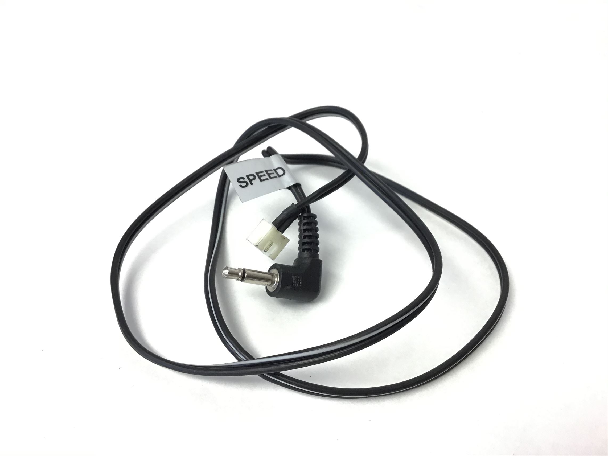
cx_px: 304
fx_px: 544
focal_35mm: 31
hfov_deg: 58.4
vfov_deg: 45.4
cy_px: 228
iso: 40
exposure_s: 1/33
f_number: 2.4
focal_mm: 3.3
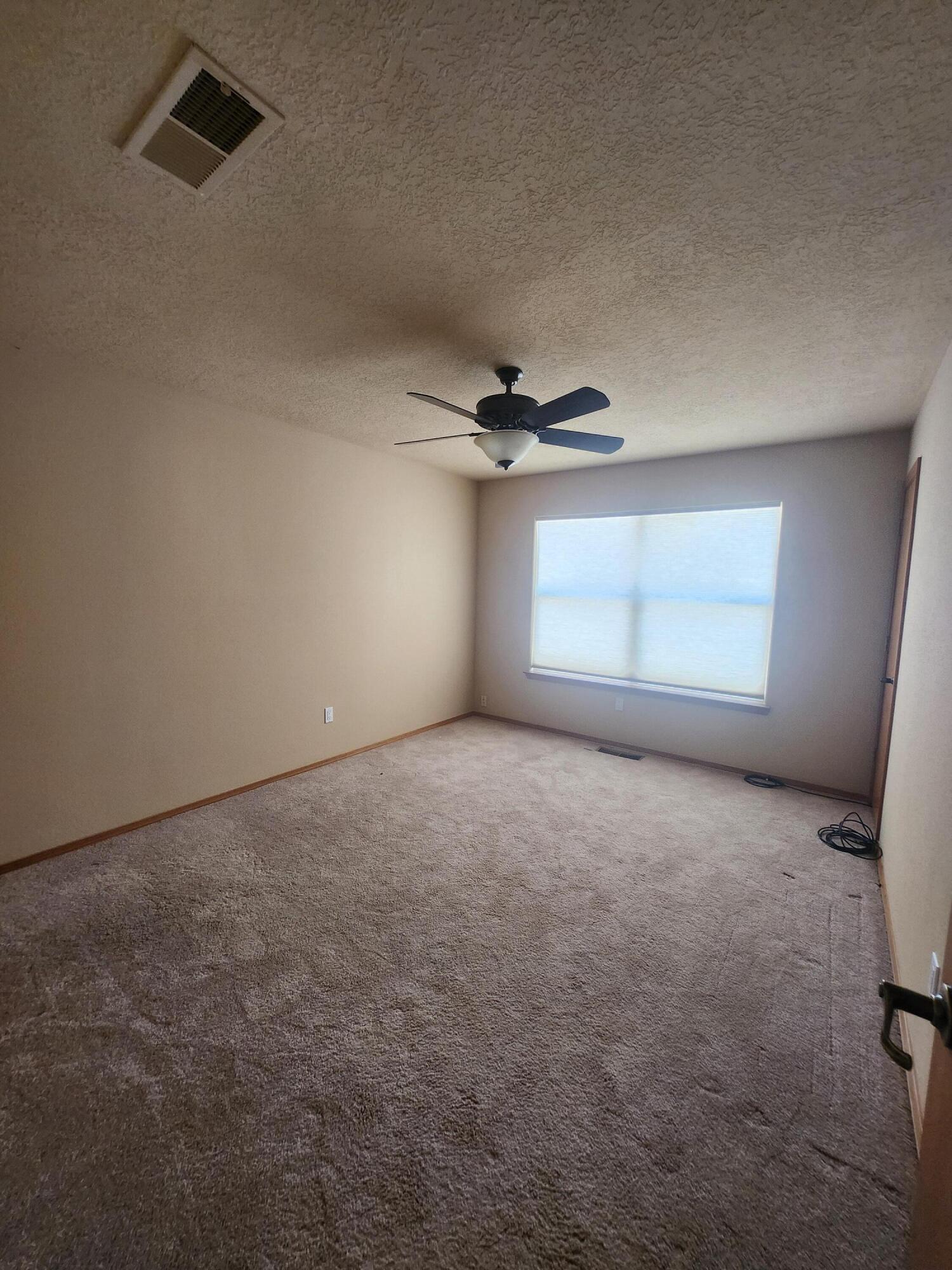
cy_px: 635
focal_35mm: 13
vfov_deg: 106.2
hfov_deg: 89.9
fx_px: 477
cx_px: 476
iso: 125
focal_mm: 1.74
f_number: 2.2
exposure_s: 1/60
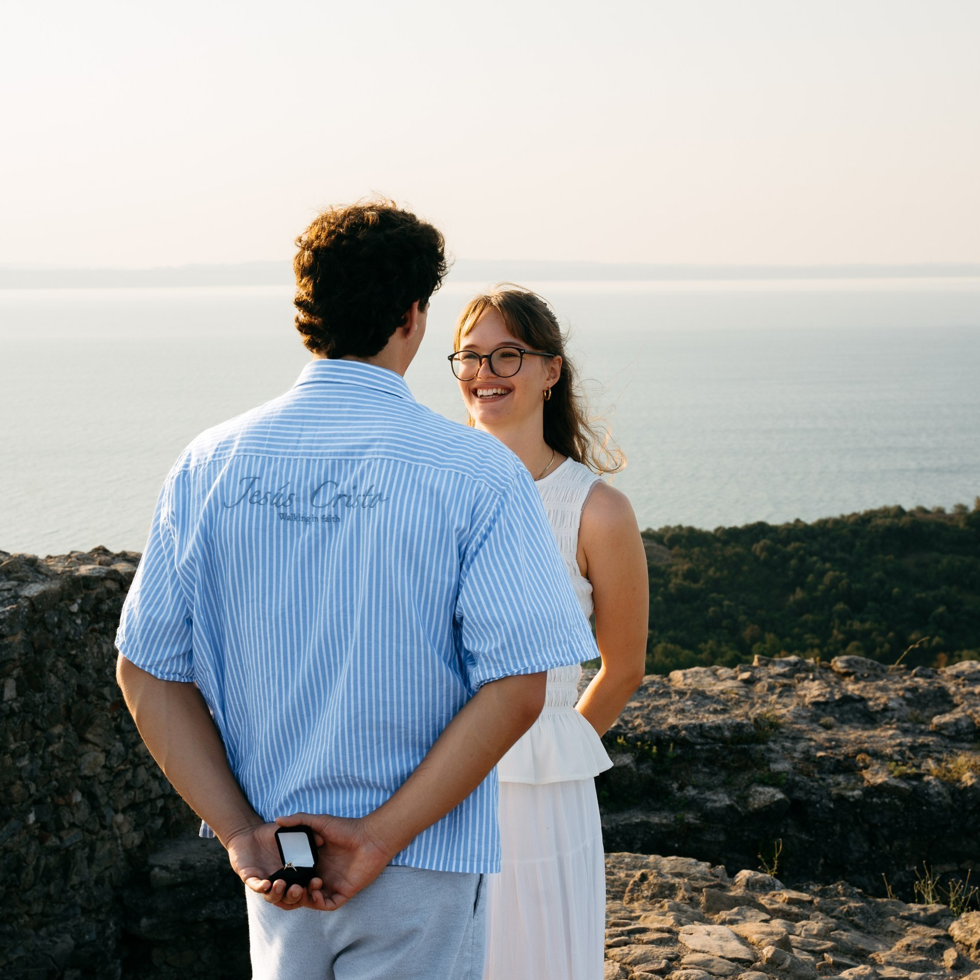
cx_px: 451
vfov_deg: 30.0
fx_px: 1826
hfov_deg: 30.0
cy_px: 488
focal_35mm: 57
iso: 160
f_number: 8
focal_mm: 44
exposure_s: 1/200
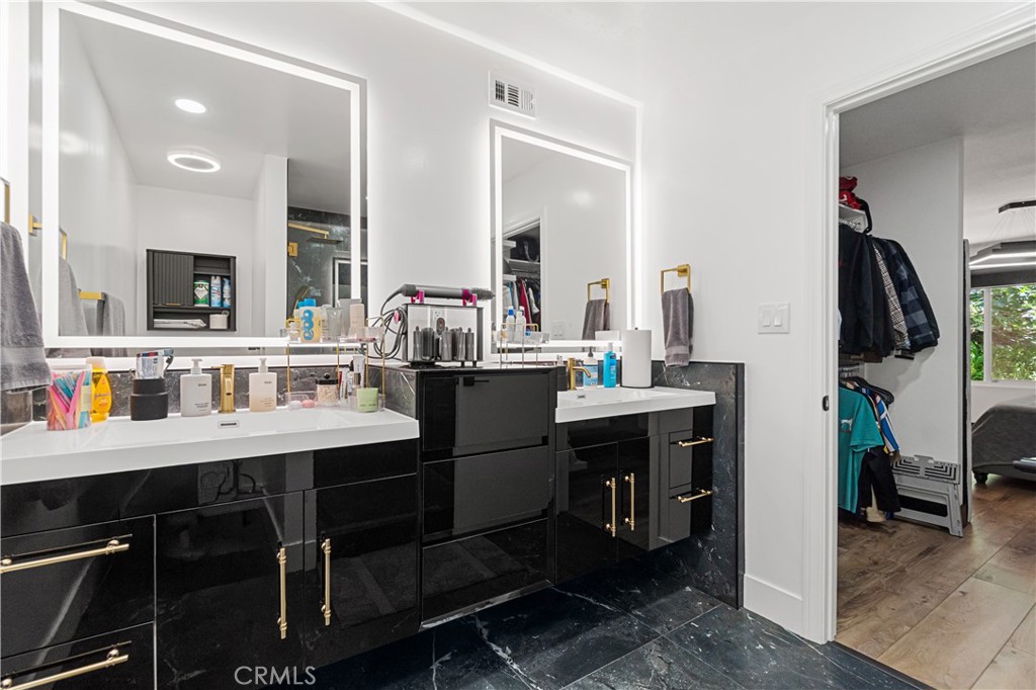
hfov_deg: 100.4
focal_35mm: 15
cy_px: 345
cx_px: 518
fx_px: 432
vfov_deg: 77.3
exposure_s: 1/25
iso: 320
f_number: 7.1
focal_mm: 10
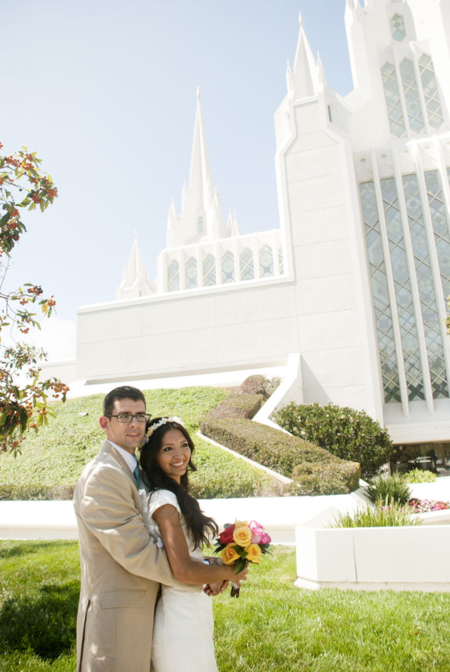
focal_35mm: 30
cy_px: 336
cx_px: 225
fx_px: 561
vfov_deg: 61.9
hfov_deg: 43.7
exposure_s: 1/2000
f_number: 3.8
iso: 100
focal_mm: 20
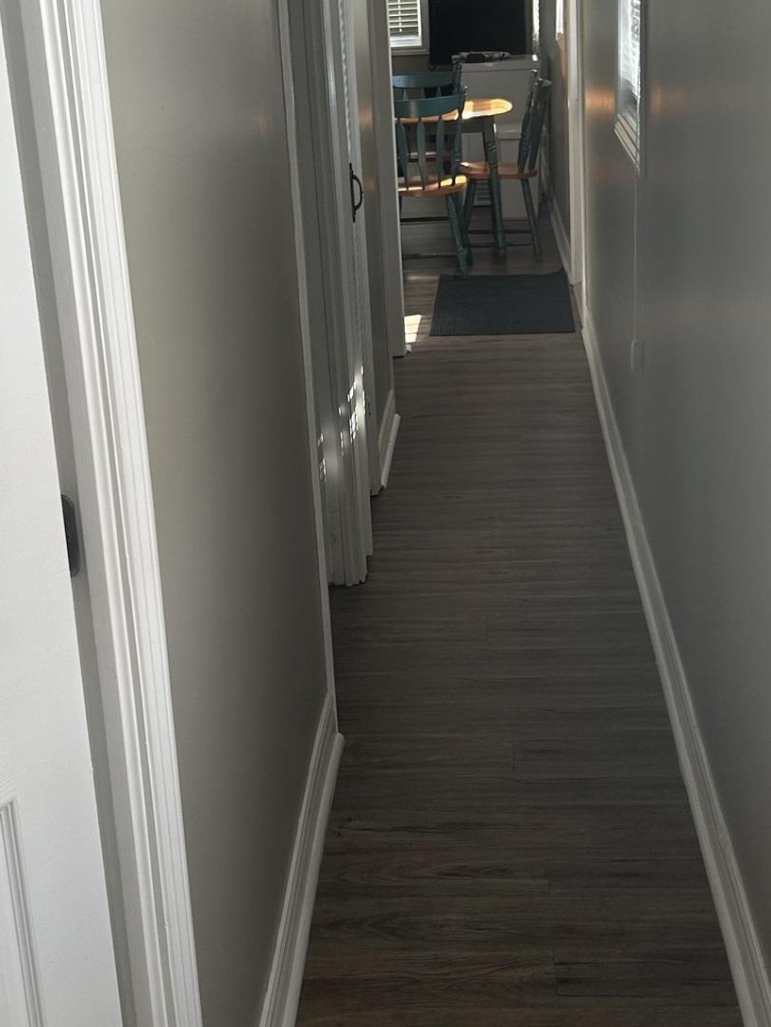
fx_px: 1633
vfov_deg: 34.9
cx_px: 395
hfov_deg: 26.6
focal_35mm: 55
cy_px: 477
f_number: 1.5
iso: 40
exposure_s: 1/197
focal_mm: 5.7
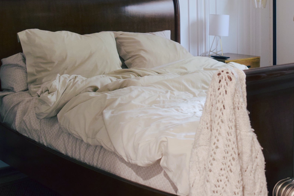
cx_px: 217
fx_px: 449
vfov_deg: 24.5
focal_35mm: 55
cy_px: 68
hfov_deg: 35.5
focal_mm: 24
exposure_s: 1/25
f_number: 2.8
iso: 800
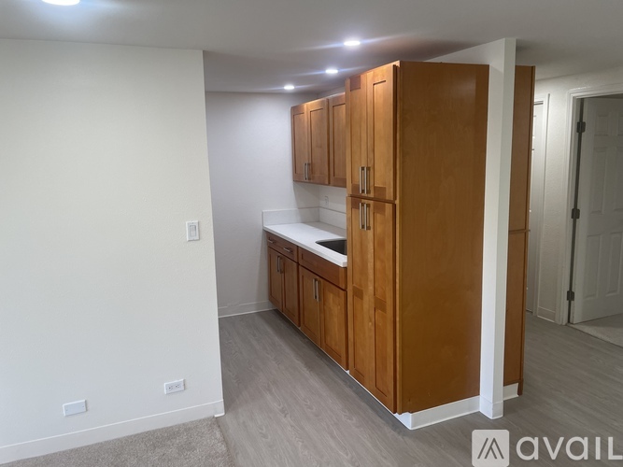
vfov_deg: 53.0
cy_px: 234
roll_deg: +1.9
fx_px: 468
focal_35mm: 26
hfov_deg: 67.3
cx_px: 312
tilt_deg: -9.5
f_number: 1.6
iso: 80
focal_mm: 4.2
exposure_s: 1/120
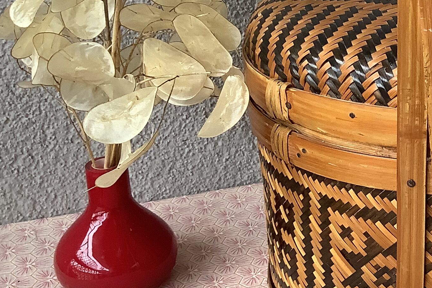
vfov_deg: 17.6
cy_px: 80
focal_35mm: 77
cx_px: 498
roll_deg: +1.8
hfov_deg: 24.2
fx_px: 924
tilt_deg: -16.6
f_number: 2.4
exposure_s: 1/120
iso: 80
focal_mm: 3.3
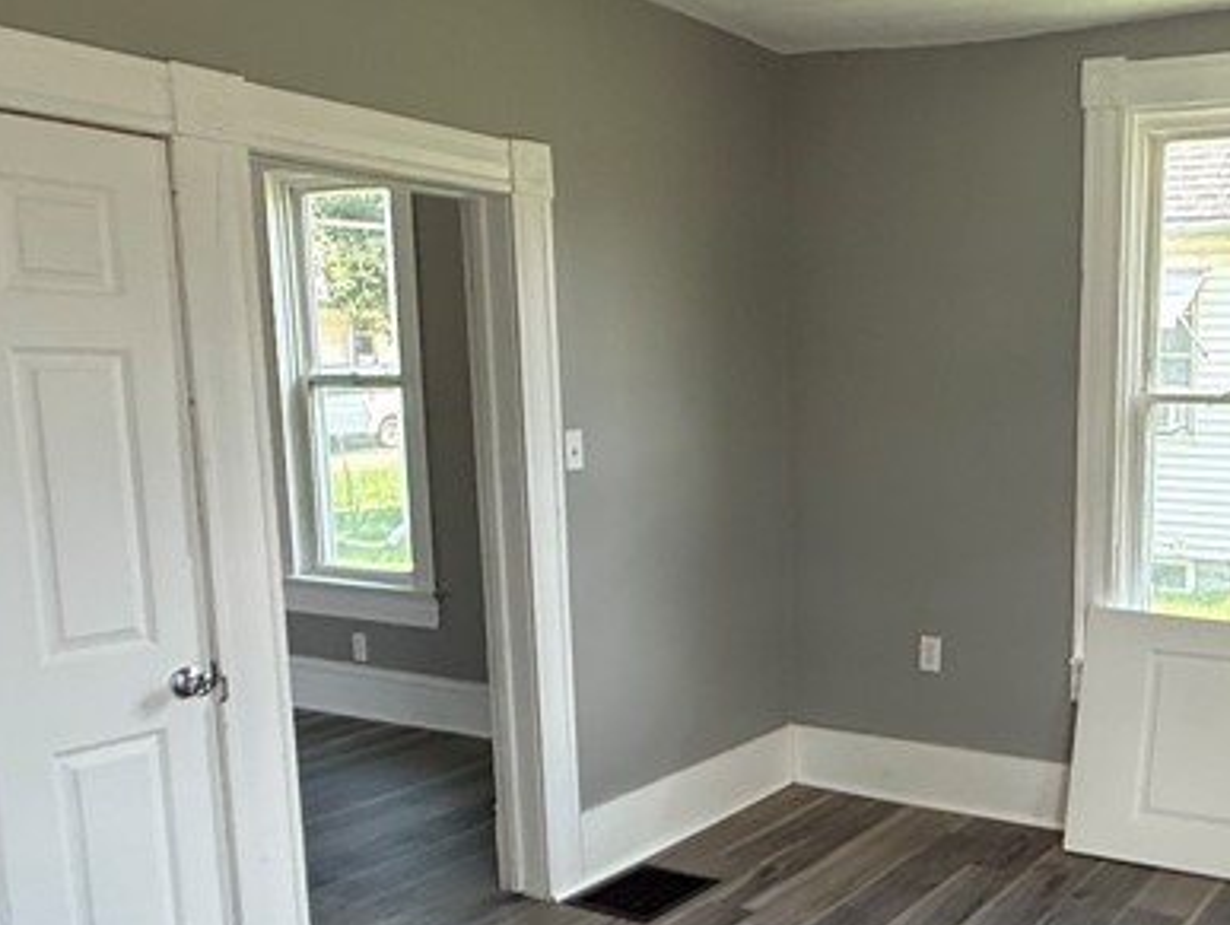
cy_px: 604
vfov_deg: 38.4
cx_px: 1036
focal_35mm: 37
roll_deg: -0.9
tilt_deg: -8.7
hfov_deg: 46.6
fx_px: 1316
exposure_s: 1/120
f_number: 2.2
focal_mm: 2.22
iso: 125
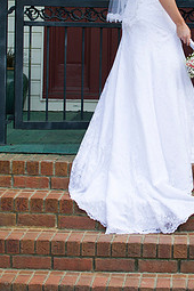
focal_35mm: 141
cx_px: 164
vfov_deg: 14.5
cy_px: 52
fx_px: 1140
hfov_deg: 9.7
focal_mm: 80
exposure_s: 1/125
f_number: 6.3
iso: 250
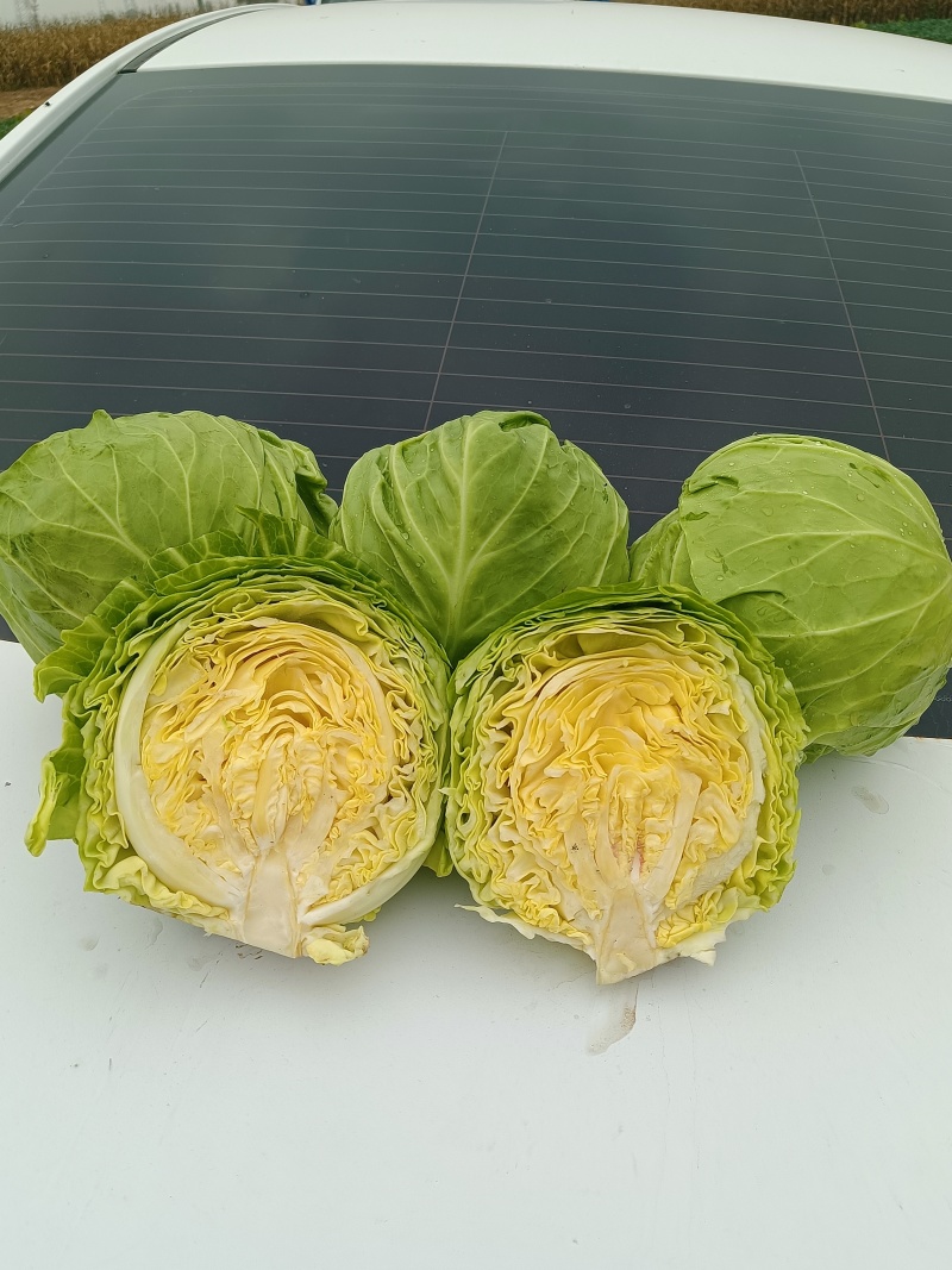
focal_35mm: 27
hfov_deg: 51.3
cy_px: 635
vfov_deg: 65.3
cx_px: 476
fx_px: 990
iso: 100
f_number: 1.9
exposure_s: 1/558
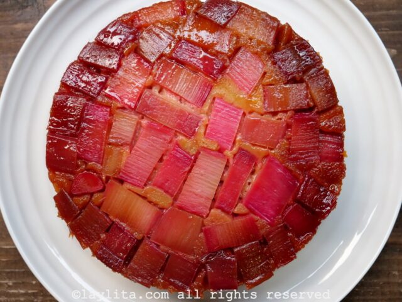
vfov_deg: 29.1
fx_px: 581
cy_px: 151
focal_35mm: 50
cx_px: 201
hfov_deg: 38.2
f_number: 3.5
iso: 1250
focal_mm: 25
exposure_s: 1/60
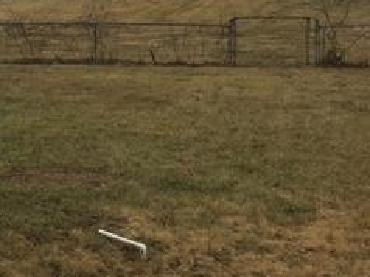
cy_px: 26
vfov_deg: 18.5
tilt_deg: -4.9
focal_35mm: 78
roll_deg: -0.1
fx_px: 833
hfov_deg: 23.7
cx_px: -25
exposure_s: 1/827
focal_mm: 4.15
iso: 25
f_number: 2.2
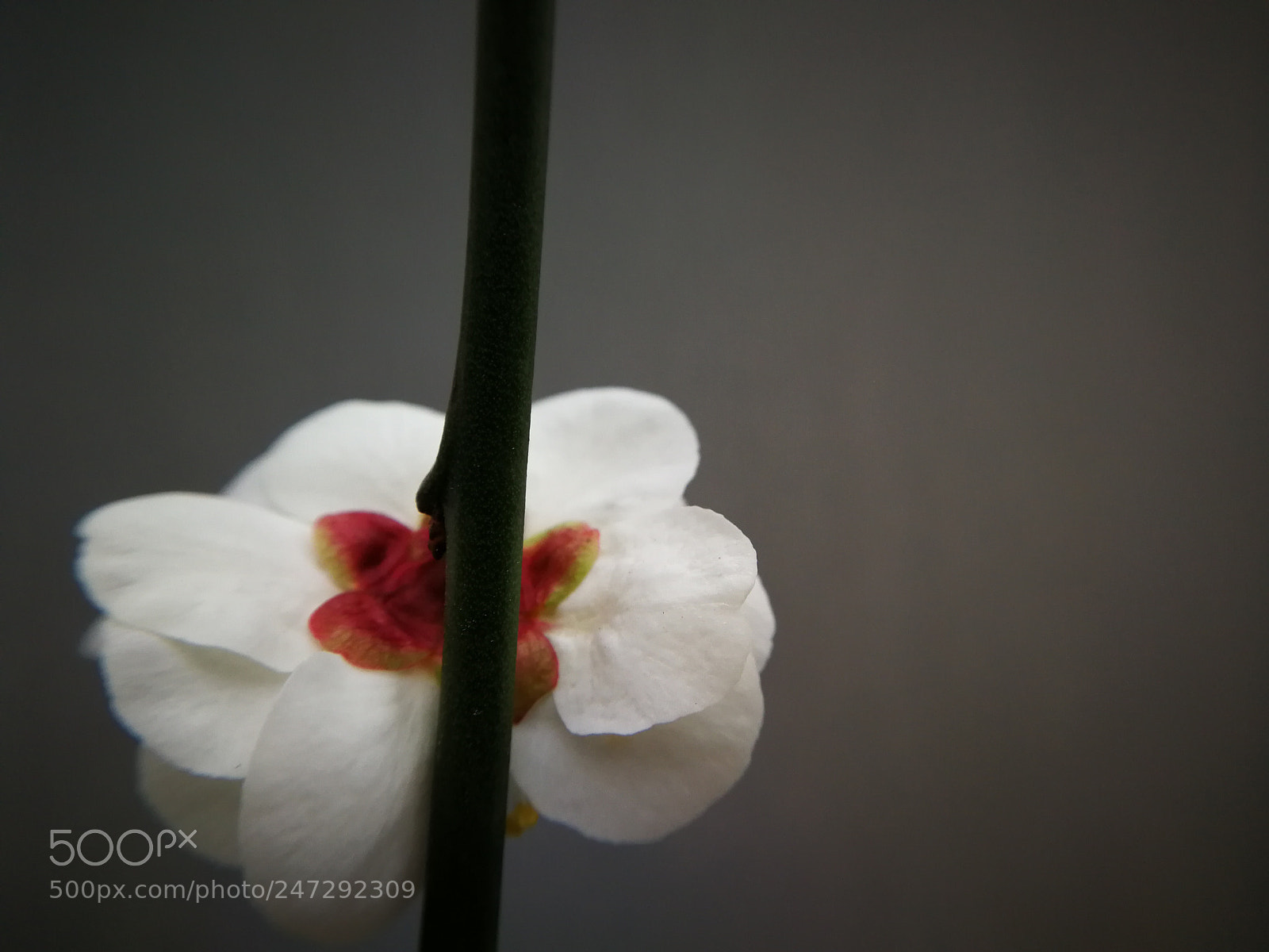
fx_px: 990
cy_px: 476
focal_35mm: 27
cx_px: 634
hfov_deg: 65.3
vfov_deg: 51.4
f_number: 2.2
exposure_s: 1/452
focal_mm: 3.95
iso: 160
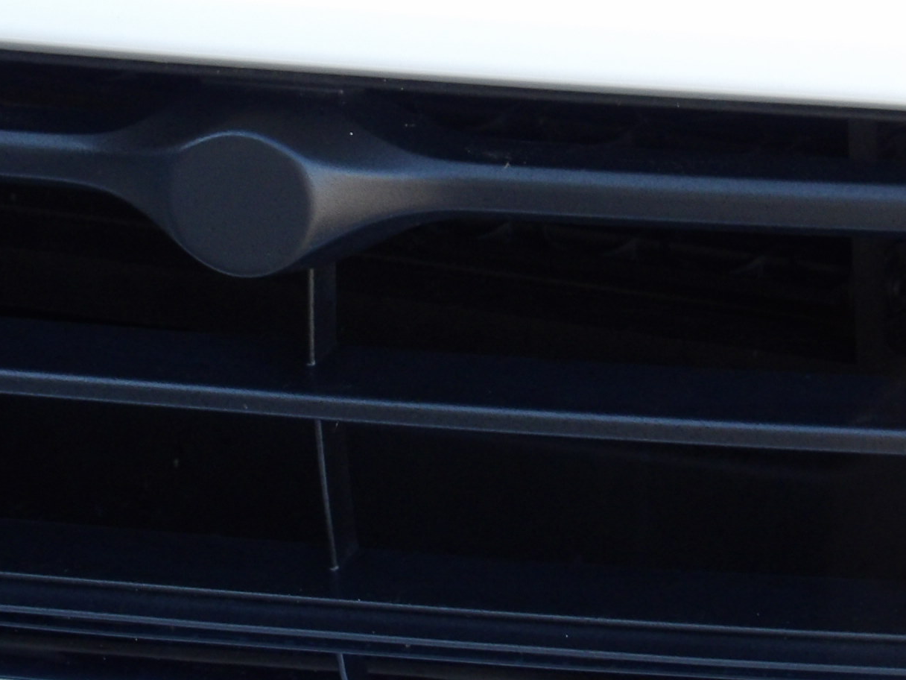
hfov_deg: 4.7
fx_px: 11045
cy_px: 218
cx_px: 317
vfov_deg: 3.5
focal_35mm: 422
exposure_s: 1/67
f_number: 4.5
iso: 200
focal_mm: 35.6
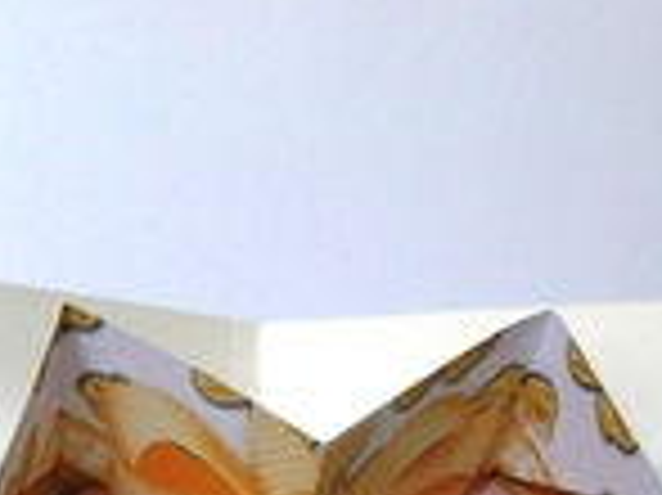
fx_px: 1987
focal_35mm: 104
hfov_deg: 18.9
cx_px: 248
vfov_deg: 13.4
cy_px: 749
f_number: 2.8
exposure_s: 1/60
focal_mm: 5.7
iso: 95
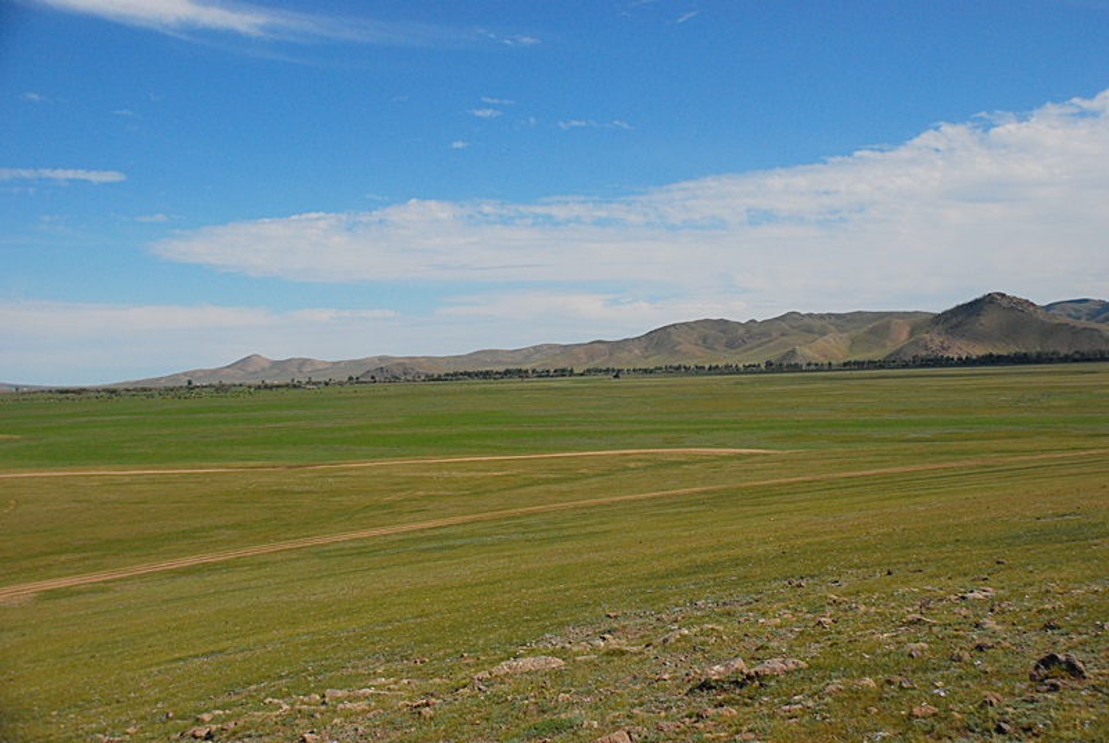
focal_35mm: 42
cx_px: 554
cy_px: 372
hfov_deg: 46.3
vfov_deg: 32.0
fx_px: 1296
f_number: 5.6
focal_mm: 28
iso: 400
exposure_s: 1/2500
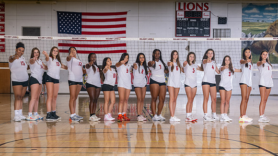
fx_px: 432
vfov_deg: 20.5
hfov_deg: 35.7
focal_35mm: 59
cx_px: 138
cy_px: 97
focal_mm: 46
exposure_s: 1/250
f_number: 6.3
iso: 1250
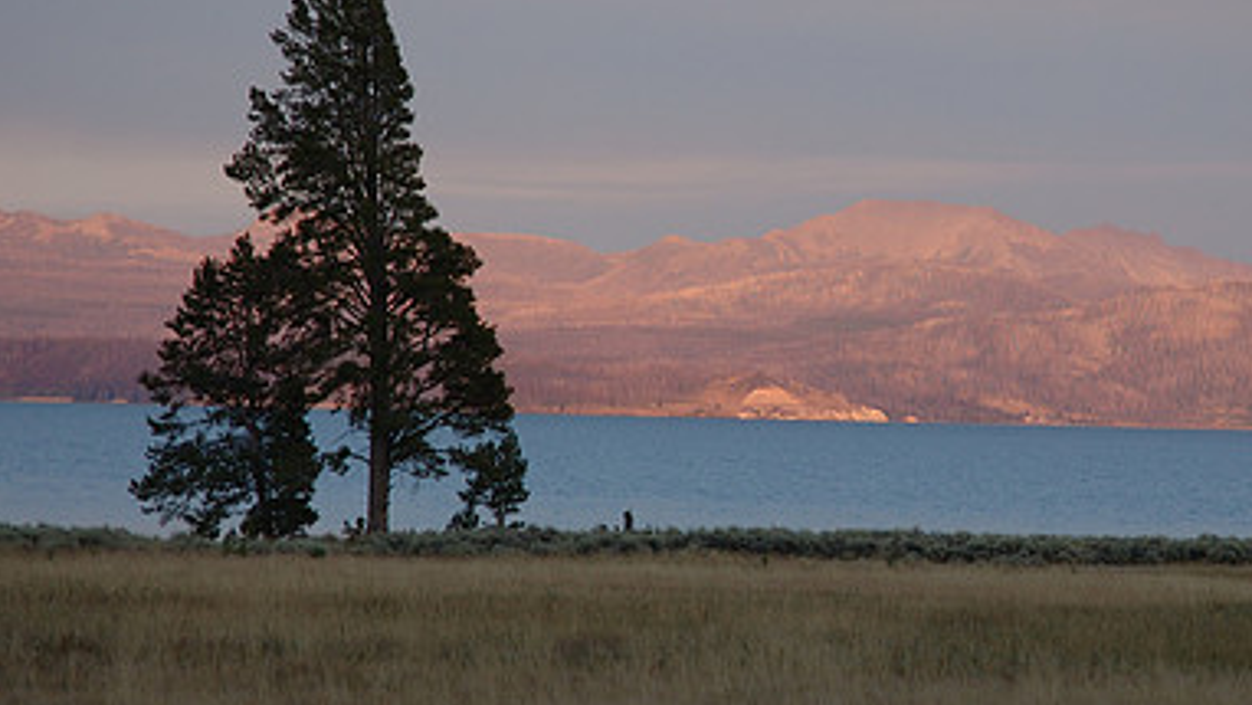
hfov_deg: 12.9
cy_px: 354
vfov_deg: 7.3
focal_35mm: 167
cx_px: 869
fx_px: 5545
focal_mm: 70
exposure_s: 1/80
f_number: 5
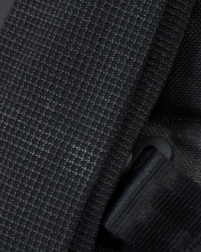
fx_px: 773
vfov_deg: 16.2
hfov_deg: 11.2
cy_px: 419
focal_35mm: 104
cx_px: 548
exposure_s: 1/80.6
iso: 594
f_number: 1.68
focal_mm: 6.9
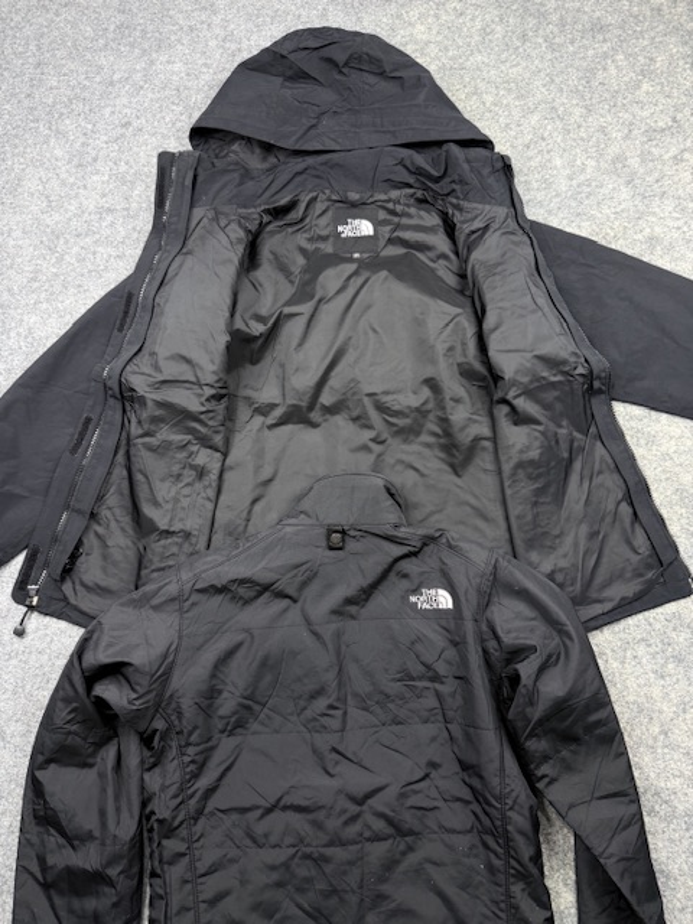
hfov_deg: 56.8
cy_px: 462
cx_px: 346
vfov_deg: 71.6
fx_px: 641
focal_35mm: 24
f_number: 1.78
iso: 160
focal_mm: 6.76
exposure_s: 1/100
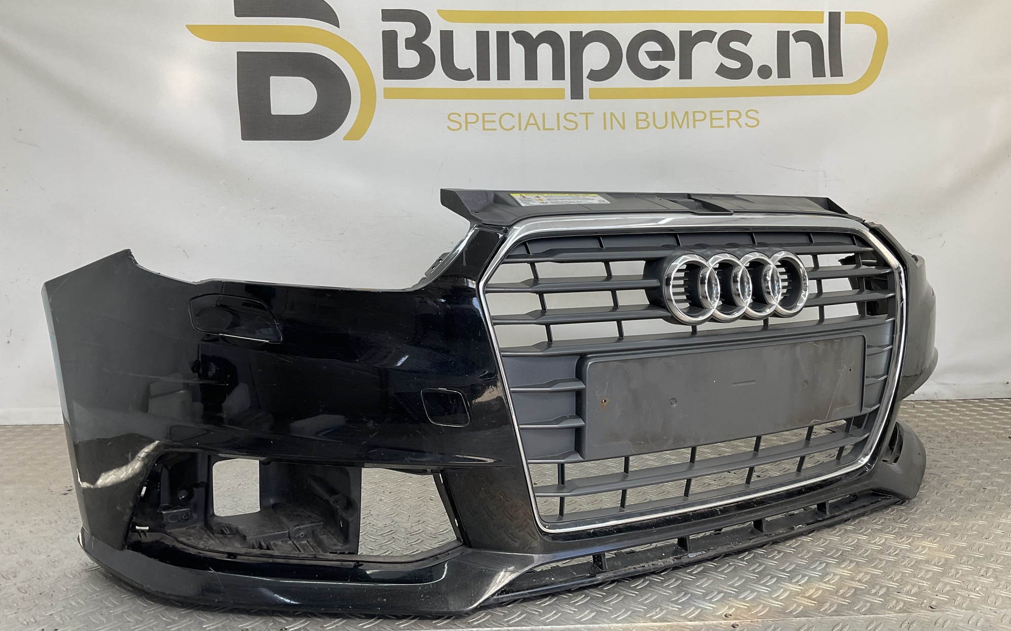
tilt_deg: -6.9
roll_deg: -0.6
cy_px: 329
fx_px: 854
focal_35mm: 31
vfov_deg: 40.6
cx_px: 502
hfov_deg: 61.2
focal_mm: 3
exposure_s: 1/152
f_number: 1.8
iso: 16
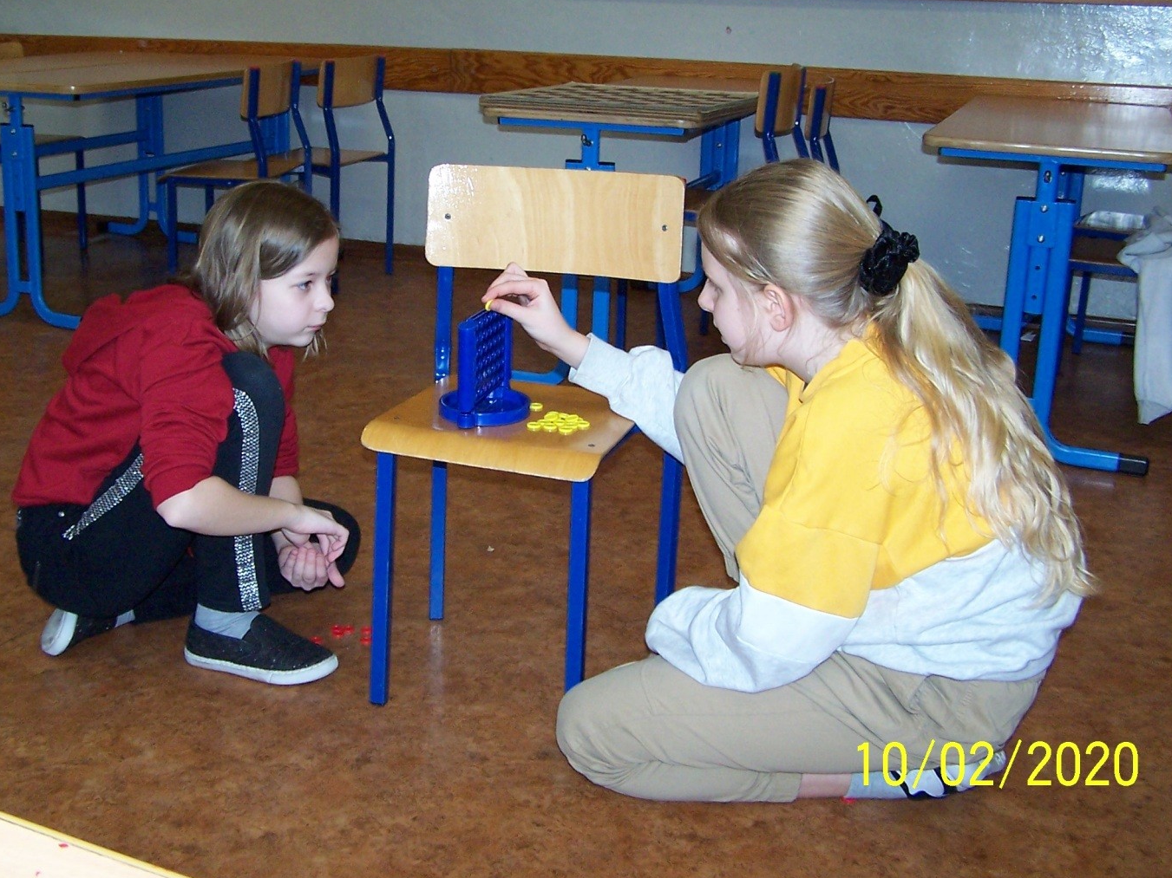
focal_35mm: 45
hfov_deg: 42.0
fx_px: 1523
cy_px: 374
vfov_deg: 32.1
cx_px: 524
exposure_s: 1/60
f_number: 2.8
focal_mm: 6.3
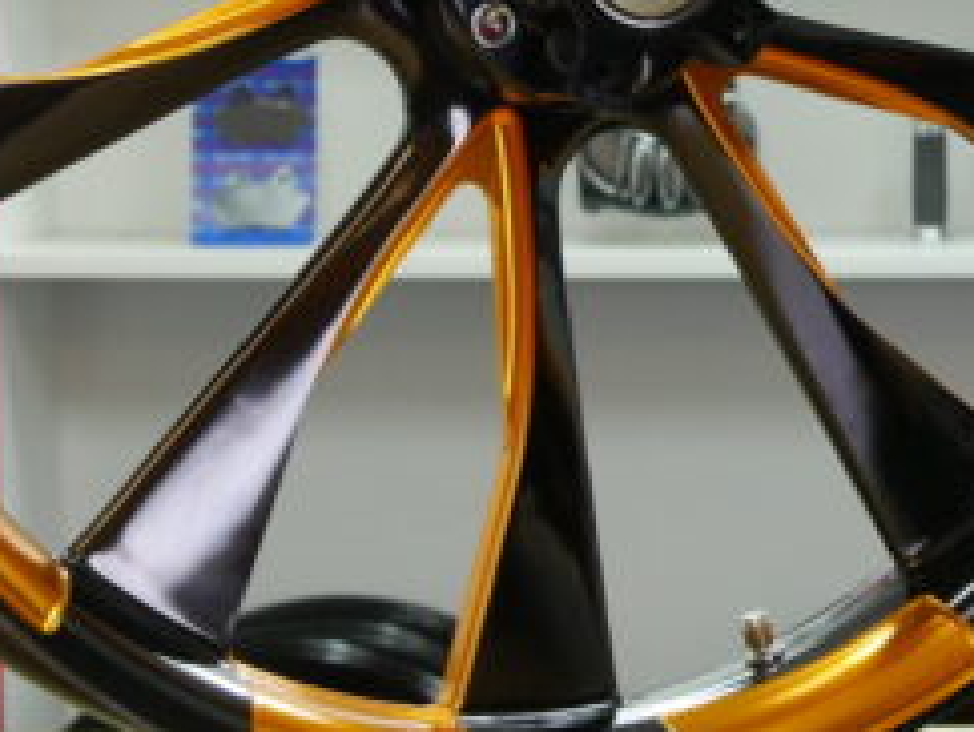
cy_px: 14
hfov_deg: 10.5
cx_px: 1244
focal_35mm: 185
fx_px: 5211
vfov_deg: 8.0
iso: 800
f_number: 6.3
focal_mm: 28
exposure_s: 1/40
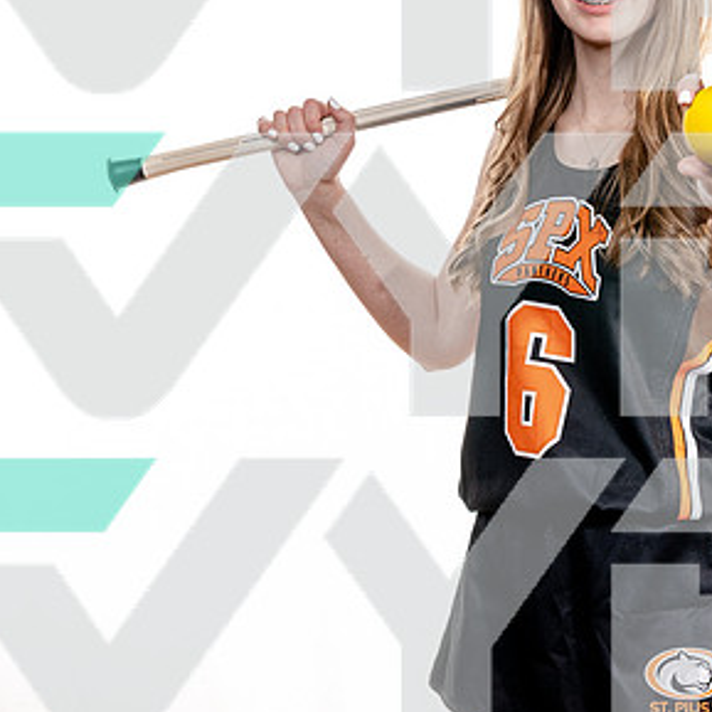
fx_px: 2397
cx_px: 551
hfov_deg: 16.8
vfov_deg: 16.9
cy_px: 278
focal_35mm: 103
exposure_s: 1/250
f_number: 8
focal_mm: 49
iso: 160
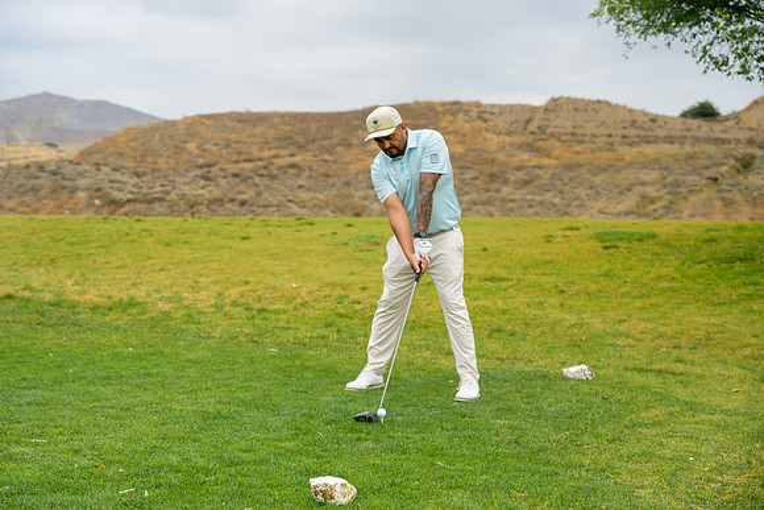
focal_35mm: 57
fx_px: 1210
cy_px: 255
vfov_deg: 23.8
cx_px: 382
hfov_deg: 35.0
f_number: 4
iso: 800
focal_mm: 57
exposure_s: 1/4000
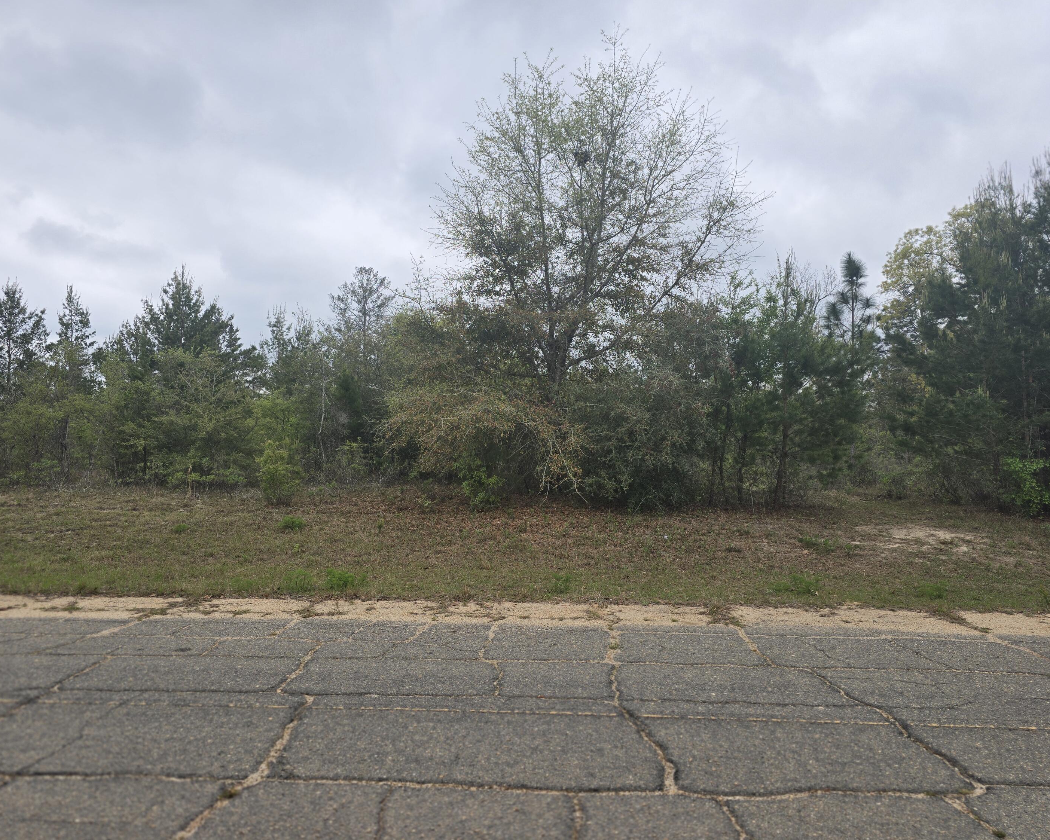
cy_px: 419
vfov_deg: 58.8
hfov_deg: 70.3
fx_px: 746
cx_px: 506
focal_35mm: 24
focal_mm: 6.3
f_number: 1.7
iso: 12
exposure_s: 1/536
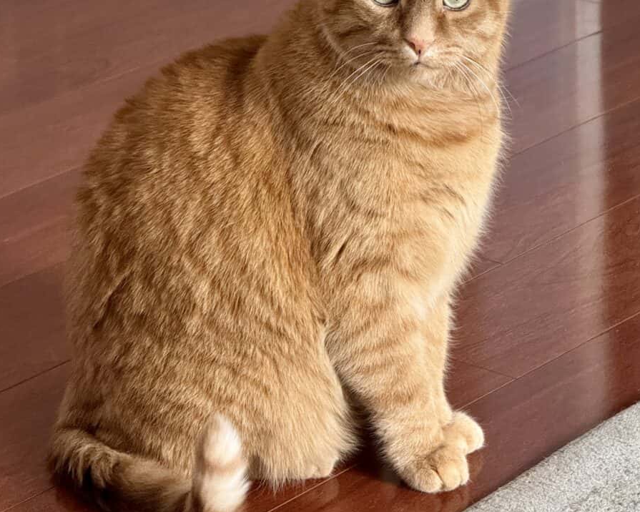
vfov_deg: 9.8
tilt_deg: -18.9
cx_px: 319
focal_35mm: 157
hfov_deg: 12.3
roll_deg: +1.6
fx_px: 2974
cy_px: 131
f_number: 2.8
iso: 640
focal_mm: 15.66
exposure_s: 1/60
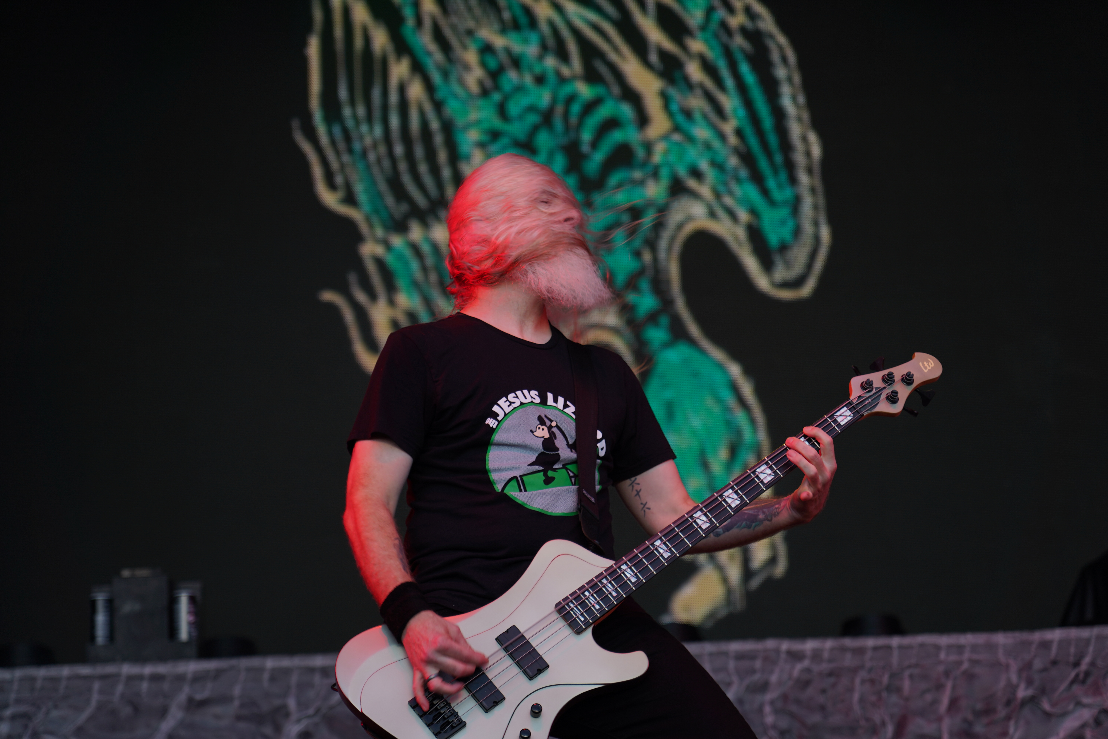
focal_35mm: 105
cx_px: 554
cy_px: 370
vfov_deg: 13.0
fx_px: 3231
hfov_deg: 19.5
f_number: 4
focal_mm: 105
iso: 100
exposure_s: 1/125
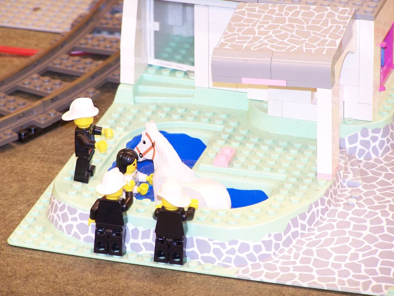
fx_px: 3050
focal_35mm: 268
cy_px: 148
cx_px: 197
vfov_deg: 5.5
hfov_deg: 7.4
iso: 80
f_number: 3.6
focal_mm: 44.4
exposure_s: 1/4
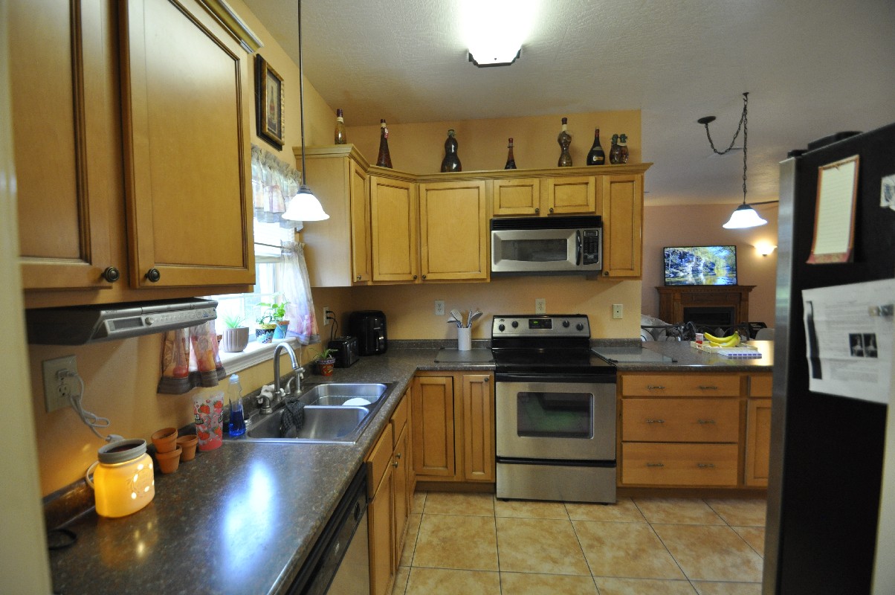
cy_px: 298
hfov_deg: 100.5
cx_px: 448
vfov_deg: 77.2
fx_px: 373
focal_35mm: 15
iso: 800
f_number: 4
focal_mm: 10
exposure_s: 1/60
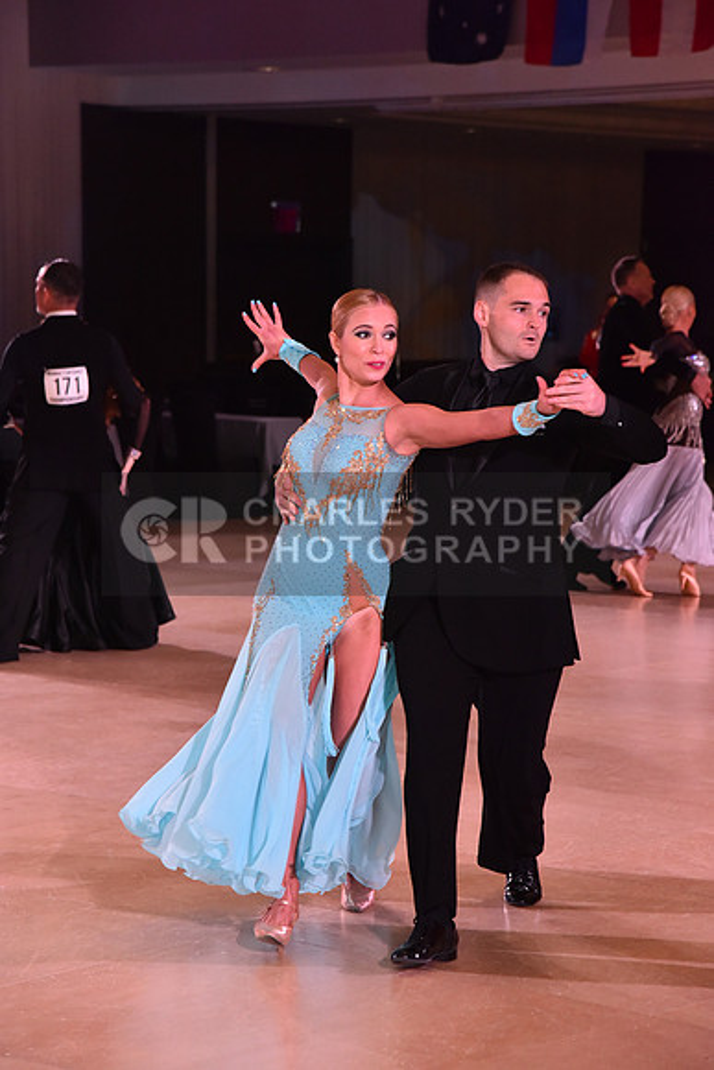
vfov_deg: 20.4
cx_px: 357
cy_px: 535
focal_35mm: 100
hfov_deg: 13.7
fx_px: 2973
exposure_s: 1/320
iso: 2500
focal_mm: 100
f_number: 6.3
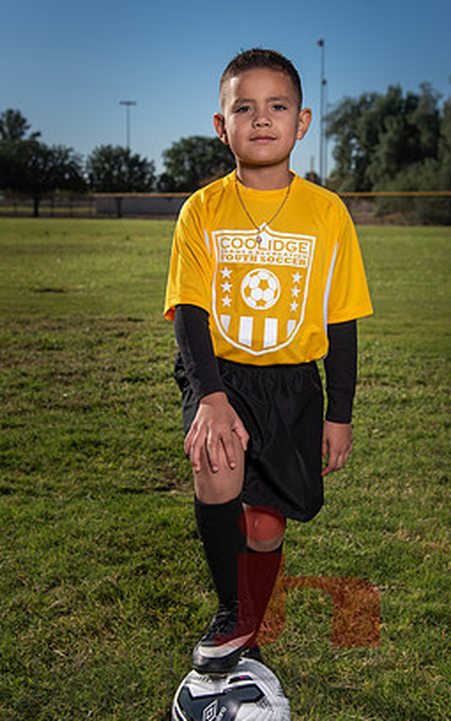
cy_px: 353
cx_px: 246
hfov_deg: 24.0
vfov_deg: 37.5
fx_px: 1062
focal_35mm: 54
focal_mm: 48
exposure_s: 1/1000
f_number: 5.6
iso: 100
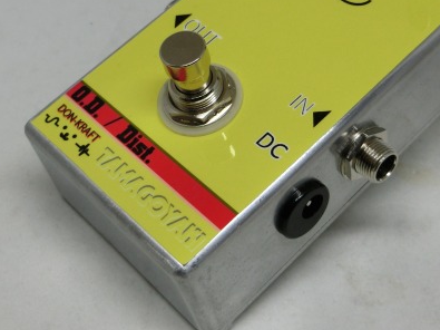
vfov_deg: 20.0
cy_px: 91
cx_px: 280
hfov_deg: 26.6
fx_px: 928
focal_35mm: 73
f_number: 4.4
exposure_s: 1/125
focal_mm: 8
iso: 80
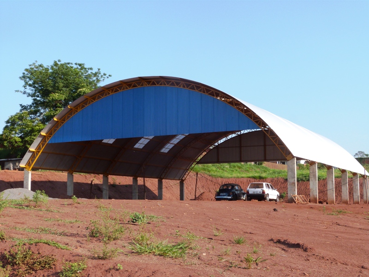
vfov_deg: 27.5
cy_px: 138
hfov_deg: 36.2
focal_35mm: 53
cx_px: 184
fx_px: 565
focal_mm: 9.4
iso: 125
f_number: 5.6
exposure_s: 1/250
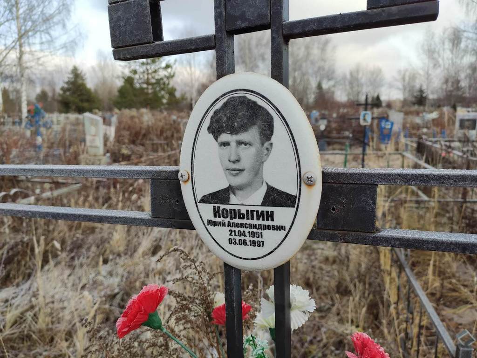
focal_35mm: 26
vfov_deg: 53.1
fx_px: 358
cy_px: 179
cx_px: 238
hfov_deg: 67.3
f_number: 1.75
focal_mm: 4.77
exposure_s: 1/707
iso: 112
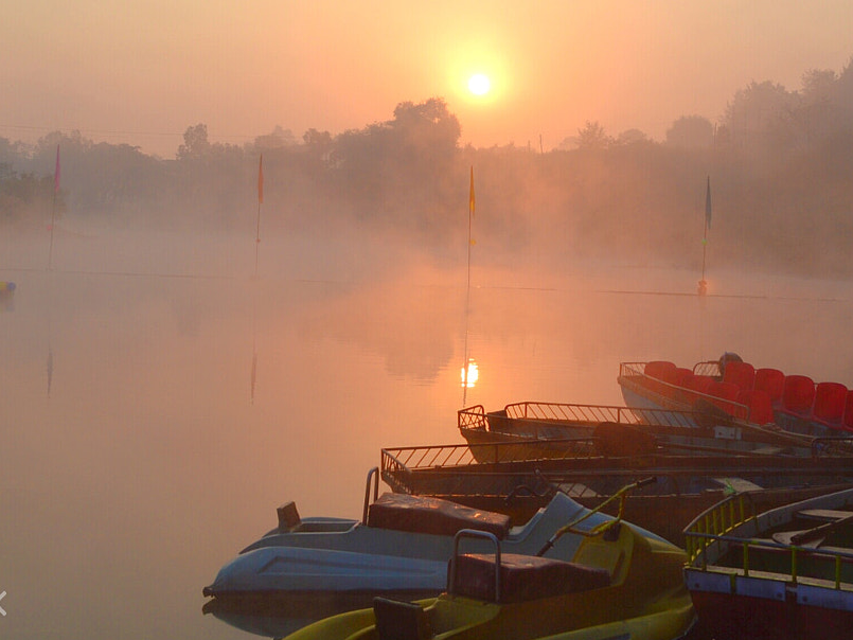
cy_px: 191
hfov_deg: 30.4
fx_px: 1553
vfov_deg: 23.1
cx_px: 591
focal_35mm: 63
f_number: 6.3
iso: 100
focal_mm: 22
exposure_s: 1/400
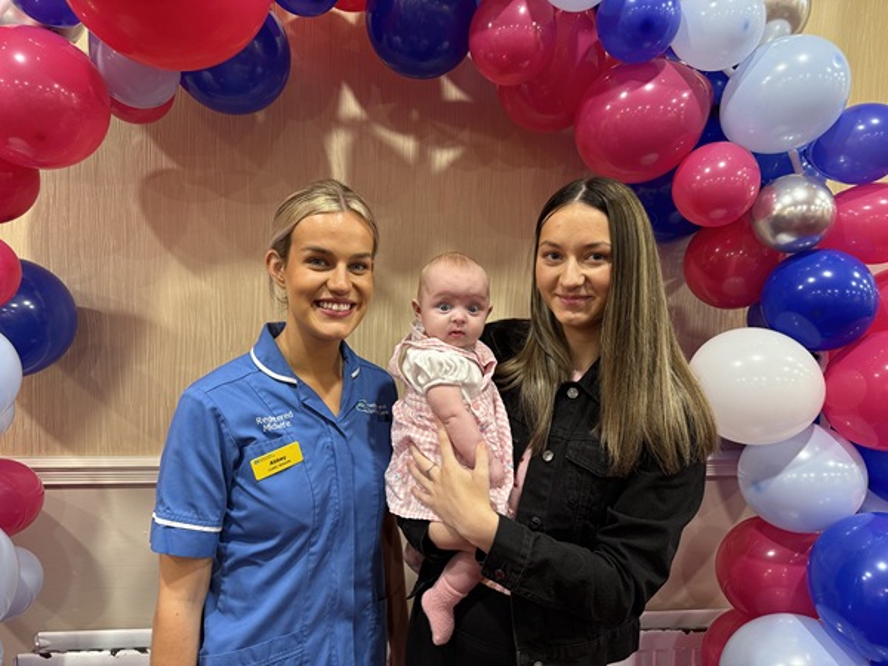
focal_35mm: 24
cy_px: 333
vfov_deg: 56.8
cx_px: 444
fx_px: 616
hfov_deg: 71.6
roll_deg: -1.3
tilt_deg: -3.6
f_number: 1.78
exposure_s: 1/50
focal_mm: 6.76
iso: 200
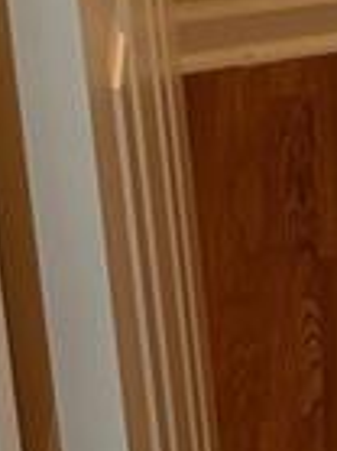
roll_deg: +3.8
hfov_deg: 9.8
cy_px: -668
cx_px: 587
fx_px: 1872
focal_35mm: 144
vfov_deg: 11.2
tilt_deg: -11.5
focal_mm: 5.7
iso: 200
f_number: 1.5
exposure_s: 1/60
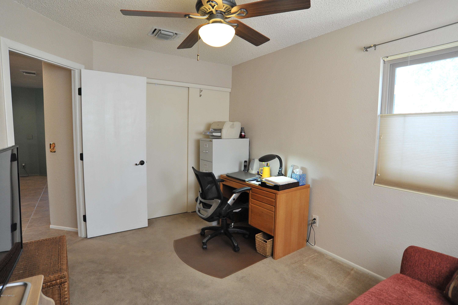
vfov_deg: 67.3
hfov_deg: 90.0
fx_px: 229
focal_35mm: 18
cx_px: 229
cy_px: 152
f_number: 9
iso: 1250
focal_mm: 18
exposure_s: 1/30
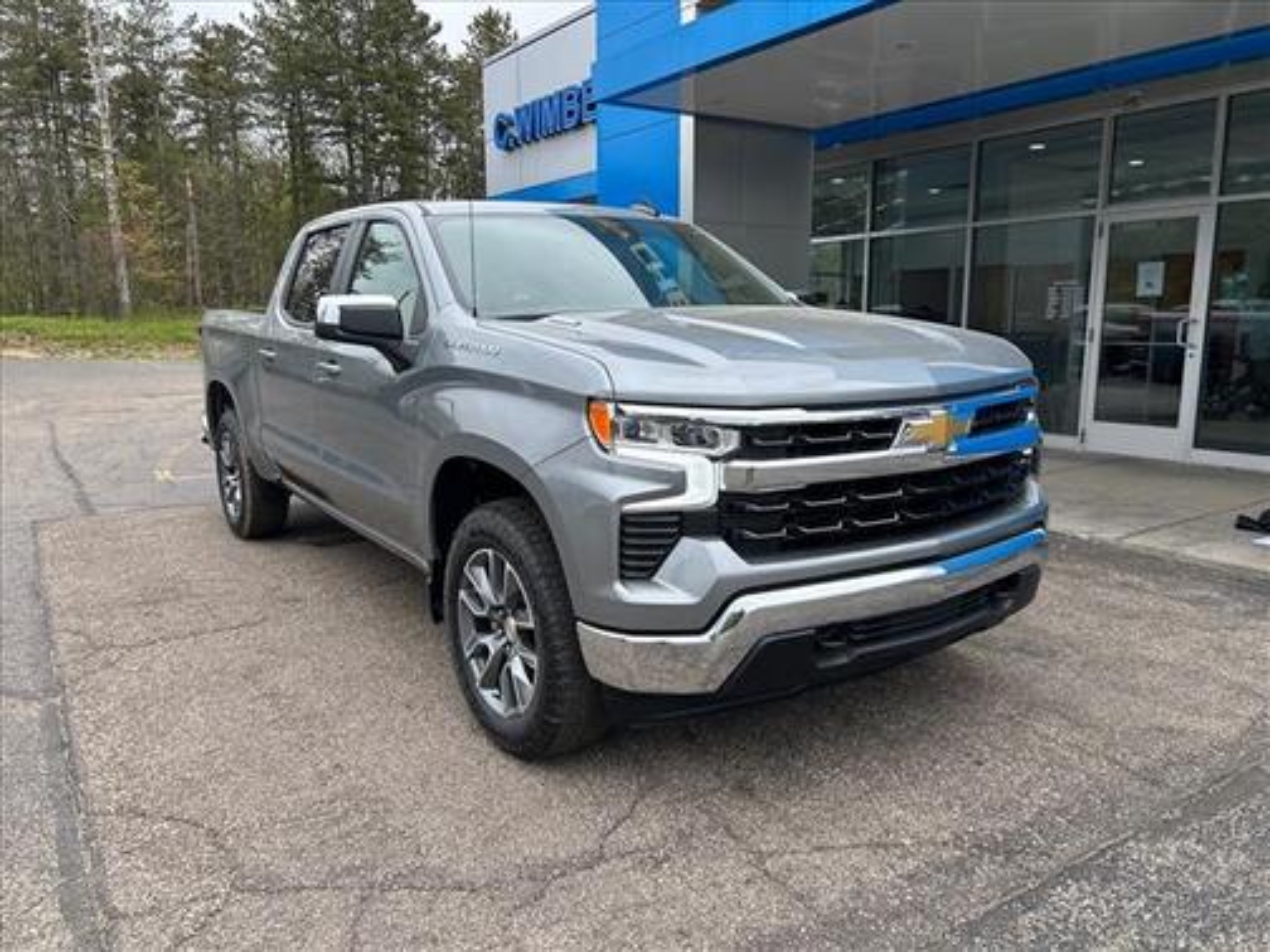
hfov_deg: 67.3
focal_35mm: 26
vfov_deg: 53.1
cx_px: 635
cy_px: 476
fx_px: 954
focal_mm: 5.7
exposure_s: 1/1344
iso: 50
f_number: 1.5
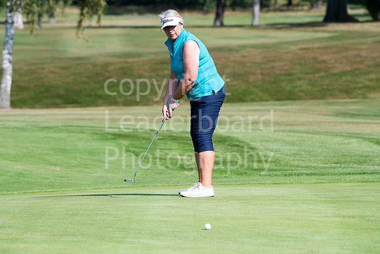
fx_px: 3167
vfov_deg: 4.6
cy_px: 127
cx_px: 190
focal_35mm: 300
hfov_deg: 6.9
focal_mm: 200
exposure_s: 1/2500
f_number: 5.6
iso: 640
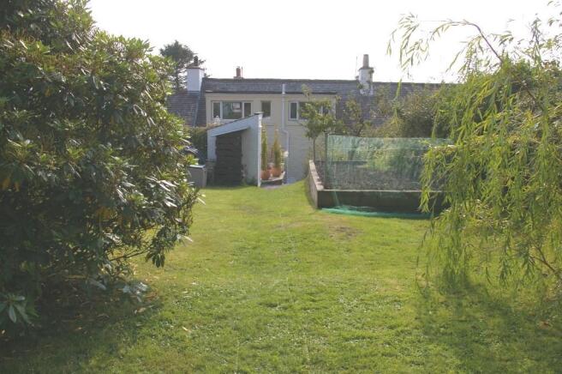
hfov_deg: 59.5
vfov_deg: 41.6
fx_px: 491
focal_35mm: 32
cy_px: 187
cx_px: 281
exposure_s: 1/250
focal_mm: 21
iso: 200
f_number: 9.5
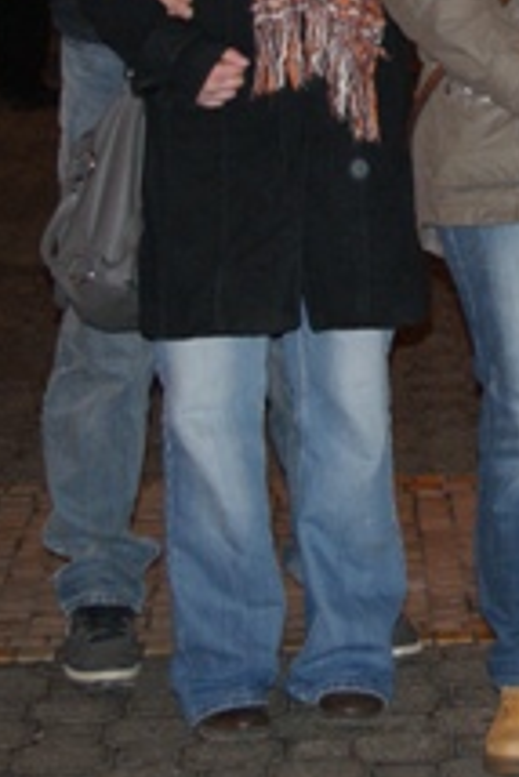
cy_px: 120
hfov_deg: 14.4
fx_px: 2029
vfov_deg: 21.3
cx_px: 501
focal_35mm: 94
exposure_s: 1/60
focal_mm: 28
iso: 400
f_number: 5.6
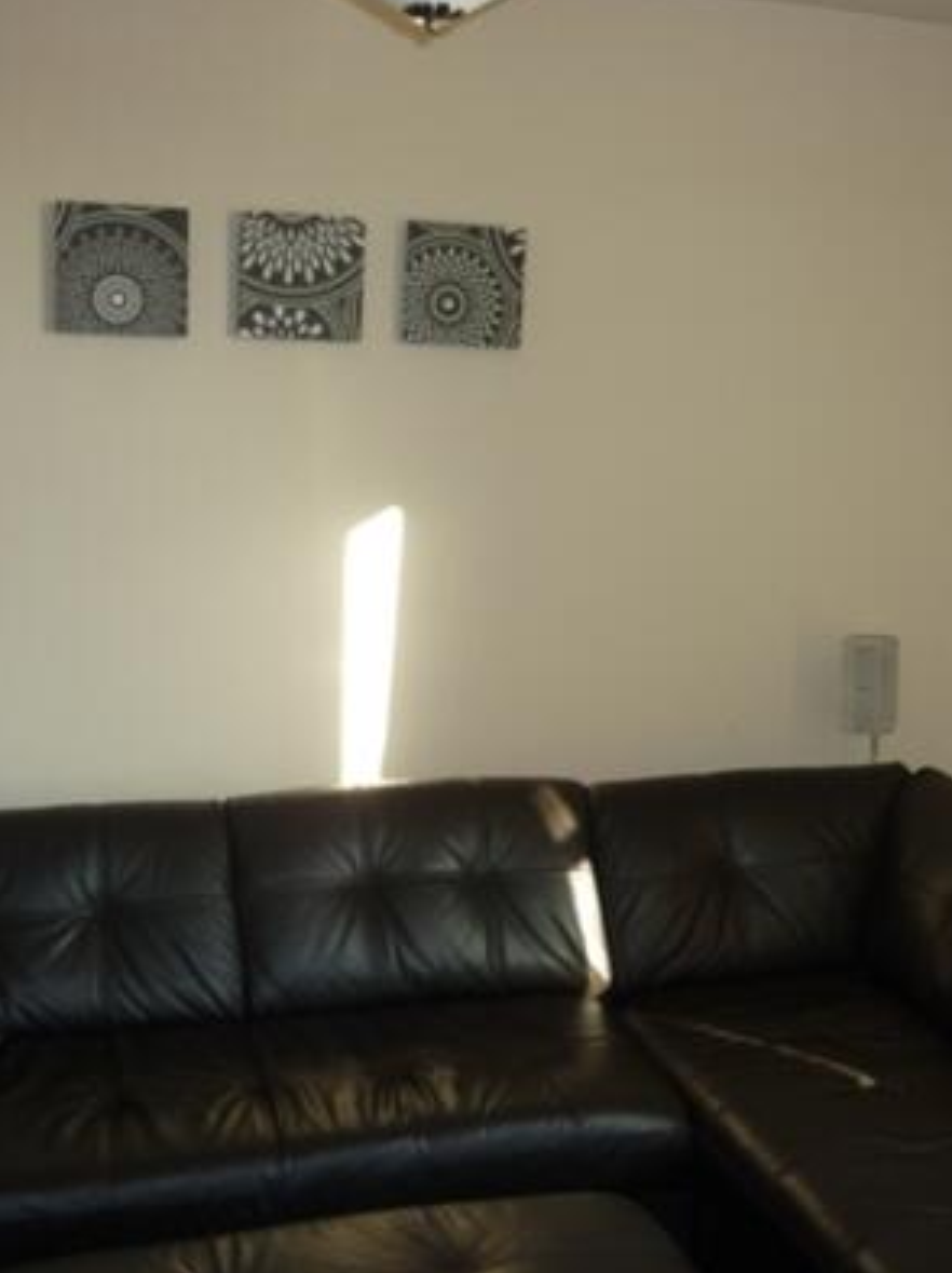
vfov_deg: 38.9
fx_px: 1800
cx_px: 704
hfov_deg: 29.2
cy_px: 591
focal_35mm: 49
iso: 100
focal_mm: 5.5
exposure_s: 1/30
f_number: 2.8
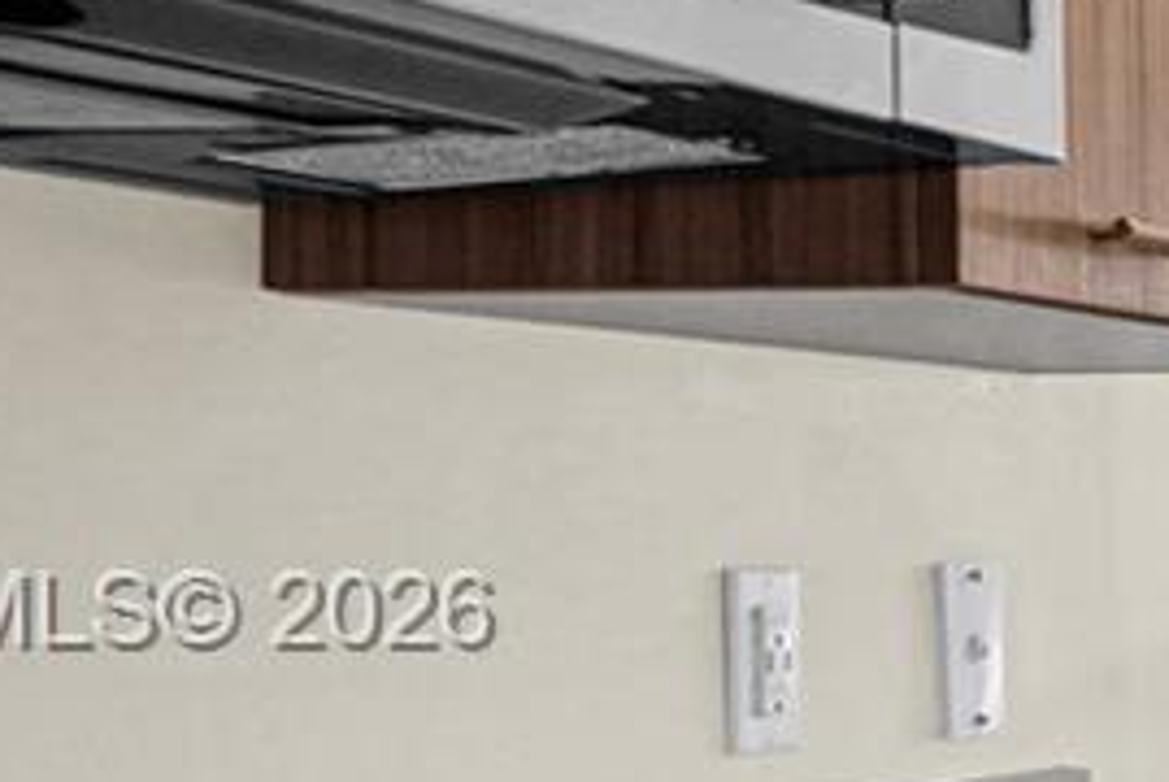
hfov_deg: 15.2
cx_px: 2616
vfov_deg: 14.4
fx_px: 3088
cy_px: 617
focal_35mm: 95
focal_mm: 16
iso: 200
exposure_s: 1/30
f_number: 7.1
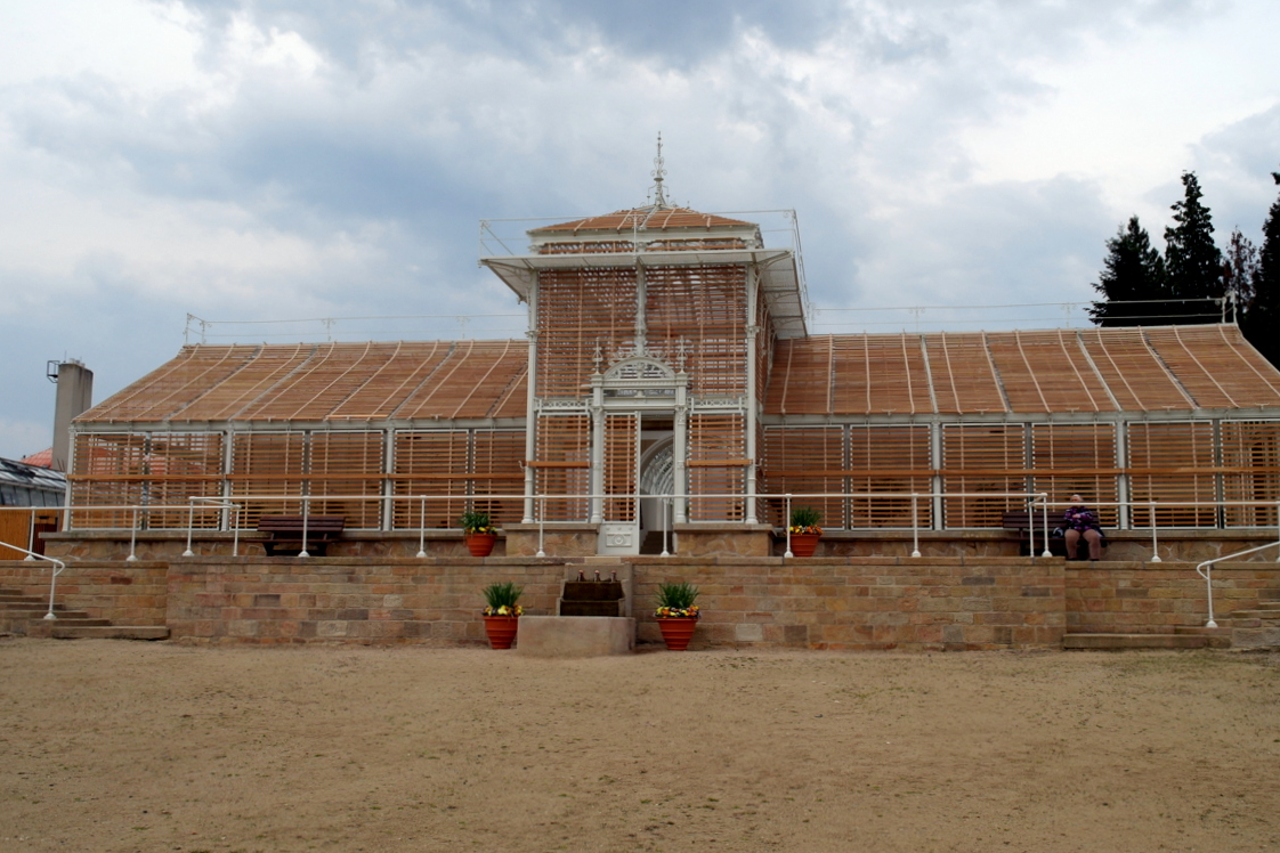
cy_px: 427
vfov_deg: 42.3
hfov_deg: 60.2
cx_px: 683
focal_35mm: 31
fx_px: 1102
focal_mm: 19
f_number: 10
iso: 100
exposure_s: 1/90
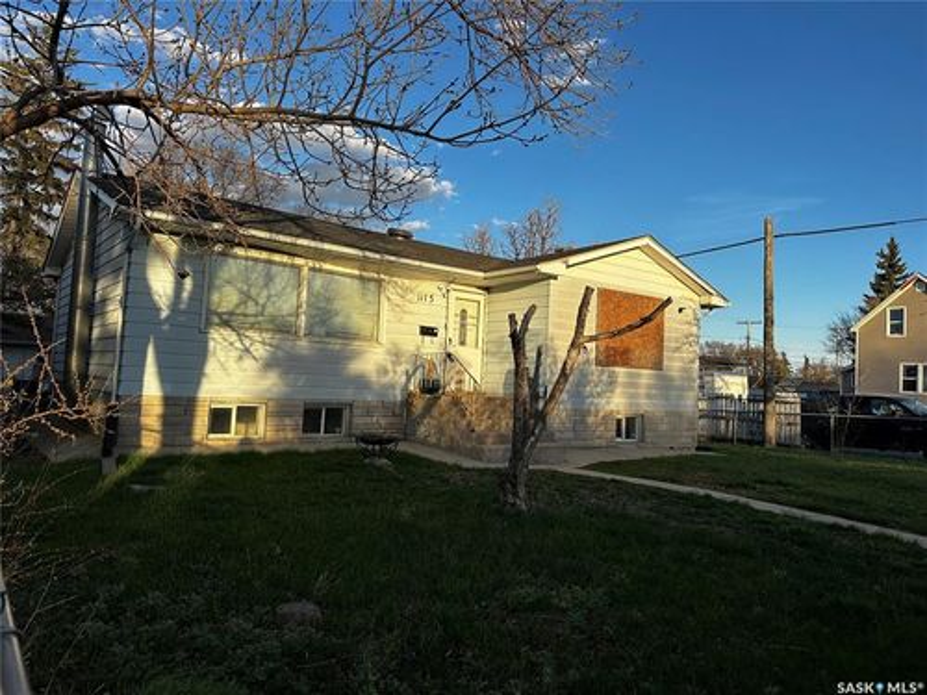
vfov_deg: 56.8
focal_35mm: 24
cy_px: 348
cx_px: 464
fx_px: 643
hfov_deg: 71.6
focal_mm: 6.86
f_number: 1.78
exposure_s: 1/2203
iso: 80
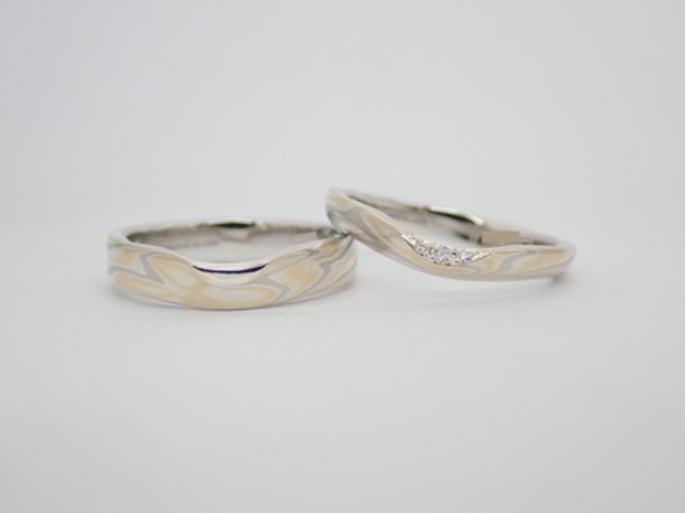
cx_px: 342
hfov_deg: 29.0
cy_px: 256
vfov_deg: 21.9
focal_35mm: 67
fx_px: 1325
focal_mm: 11.88
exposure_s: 1/125
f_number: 3.8
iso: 200
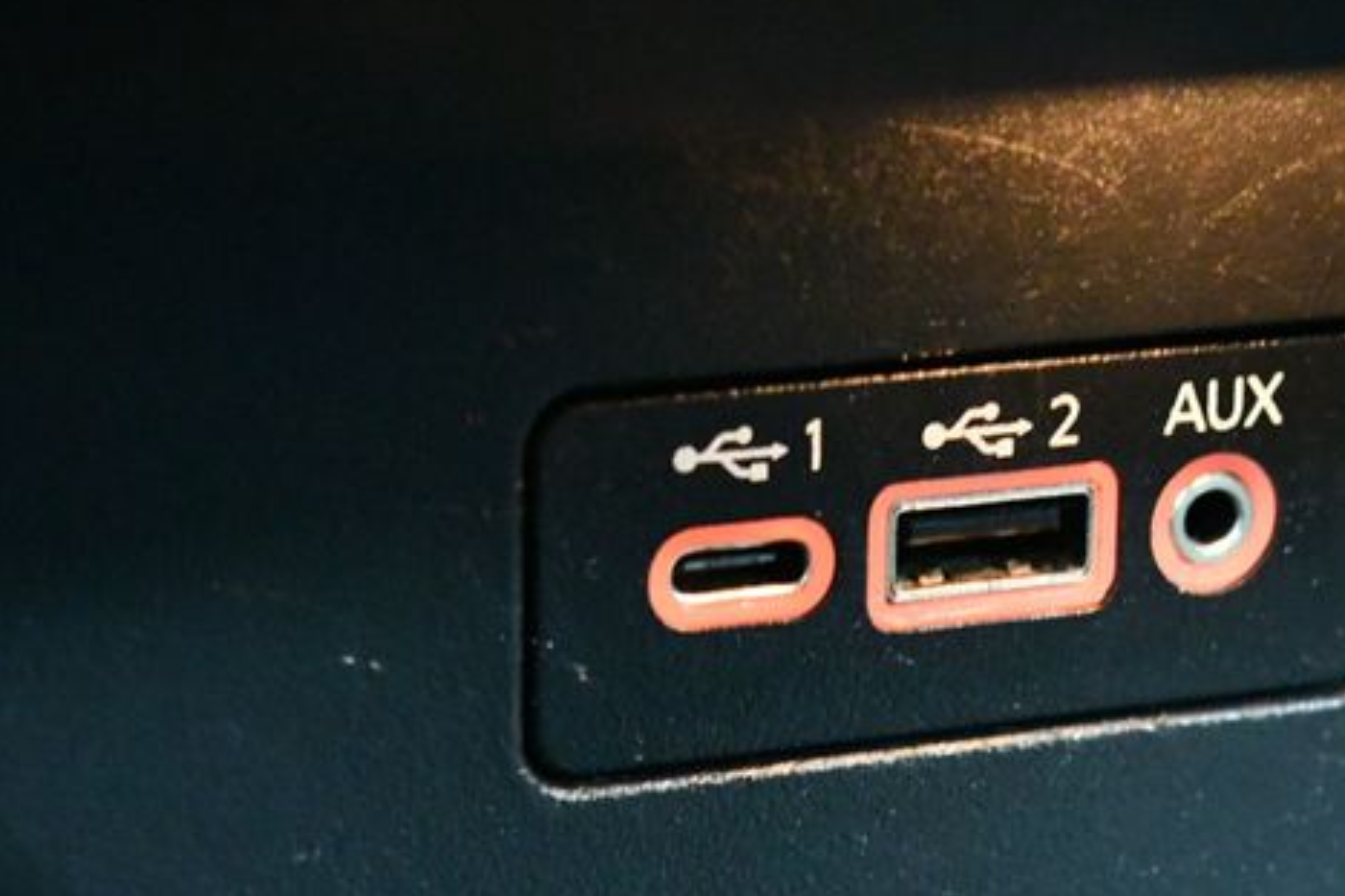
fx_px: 5639
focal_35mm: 151
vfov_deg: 9.1
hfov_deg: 13.6
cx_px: 919
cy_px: 596
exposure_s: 1/30
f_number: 5.6
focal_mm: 55
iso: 12800
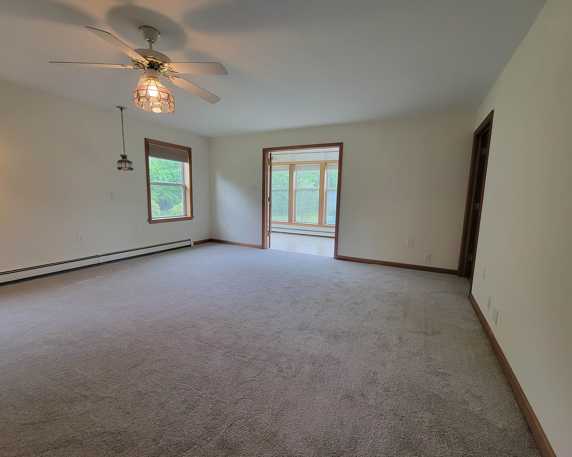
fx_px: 237
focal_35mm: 14
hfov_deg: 100.7
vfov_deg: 88.0
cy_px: 228
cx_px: 288
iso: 160
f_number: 2.2
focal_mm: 2.2
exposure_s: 1/60
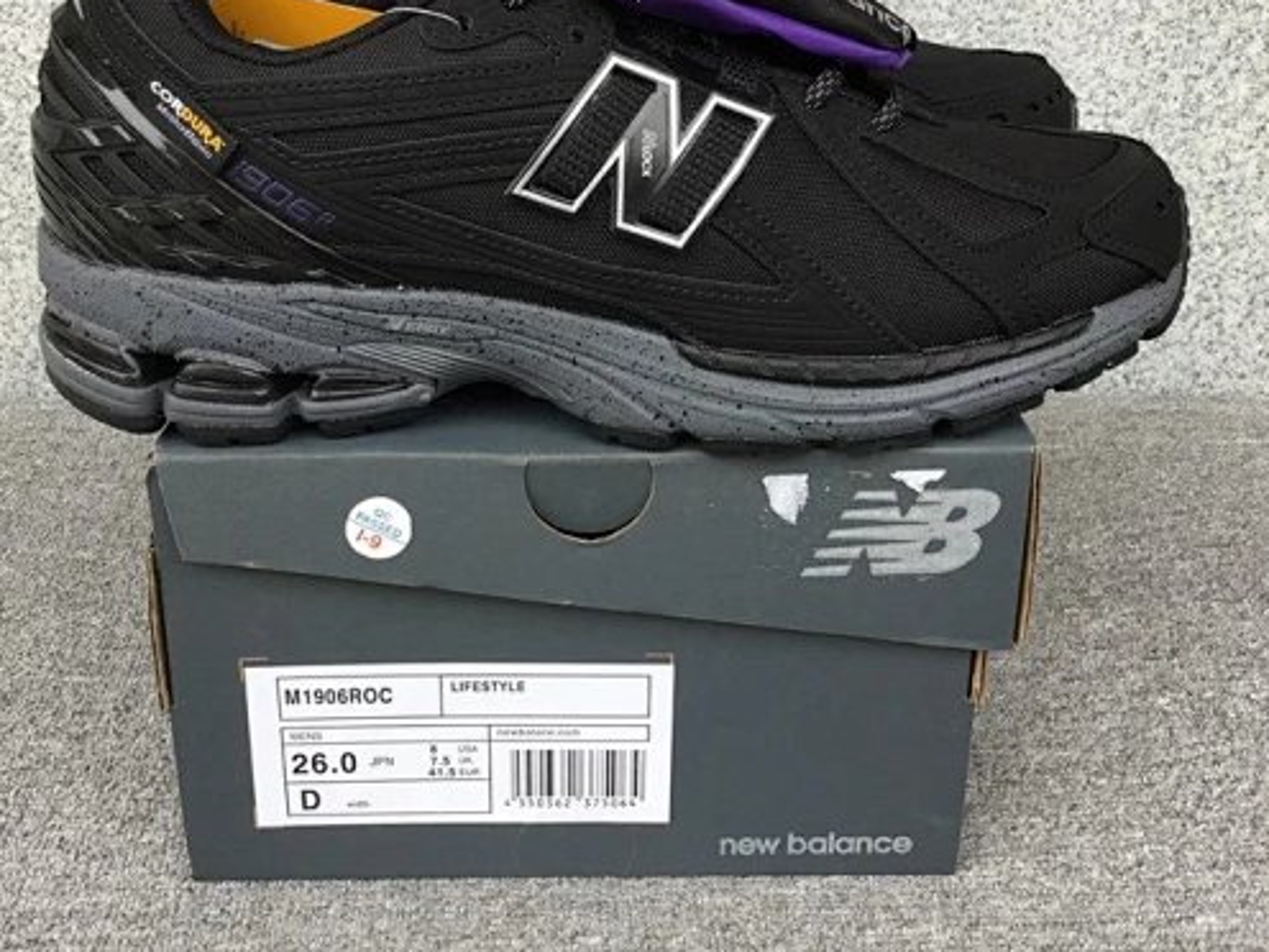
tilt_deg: -21.5
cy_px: 343
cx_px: 601
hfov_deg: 46.8
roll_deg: -0.3
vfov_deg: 35.7
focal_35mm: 40
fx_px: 1466
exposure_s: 1/100
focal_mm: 3.3
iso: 40
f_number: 2.4
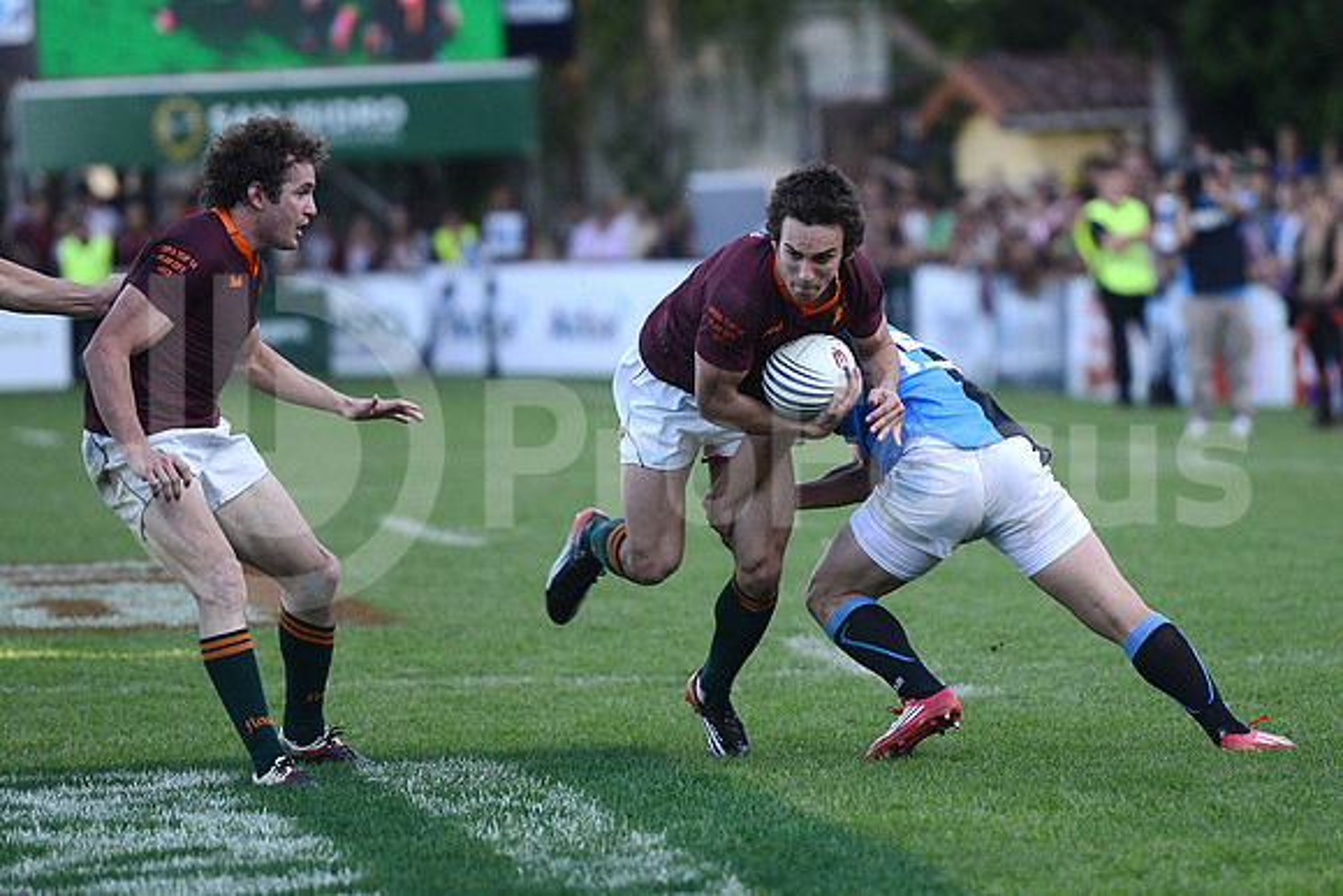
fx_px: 7276
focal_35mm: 195
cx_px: 672
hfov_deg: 10.5
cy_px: 448
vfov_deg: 7.0
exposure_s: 1/800
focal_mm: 195
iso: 400
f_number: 2.8
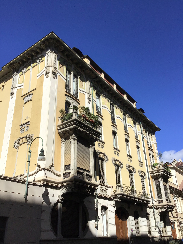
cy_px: 122
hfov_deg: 45.4
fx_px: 219
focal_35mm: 31
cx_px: 92
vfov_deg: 58.4
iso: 25
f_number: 2.4
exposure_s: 1/1404
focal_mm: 3.3
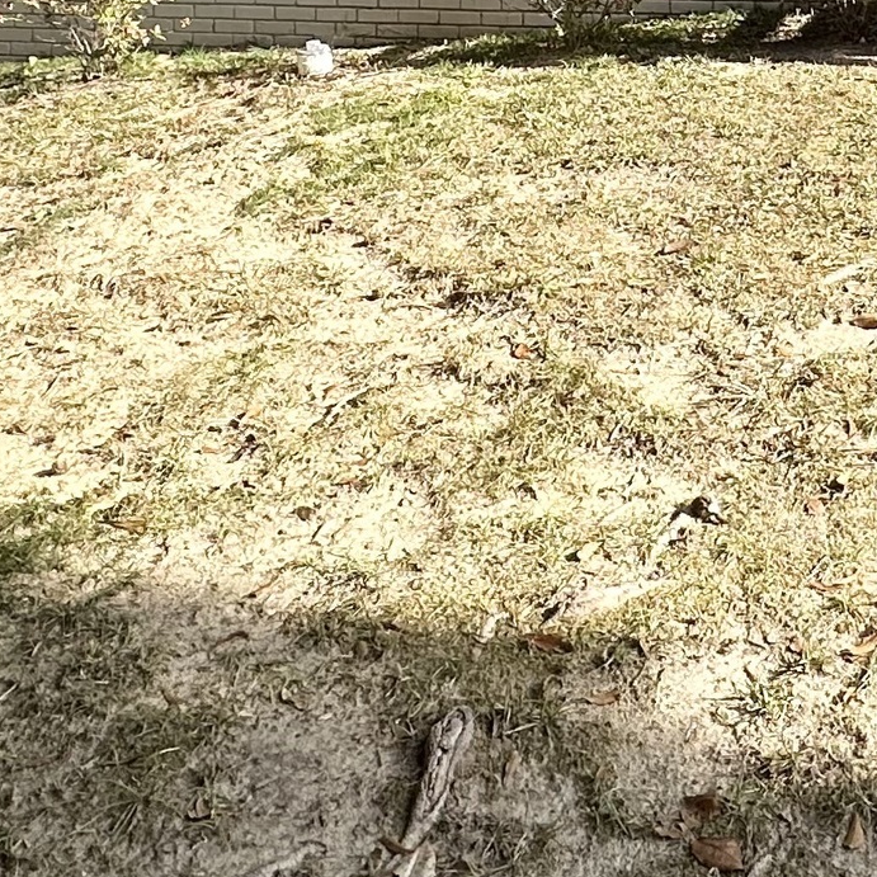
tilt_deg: -0.1
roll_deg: -0.7
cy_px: -263
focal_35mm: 55
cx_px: 928
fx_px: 1576
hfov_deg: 28.6
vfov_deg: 26.4
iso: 40
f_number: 2.2
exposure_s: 1/729
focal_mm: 2.22
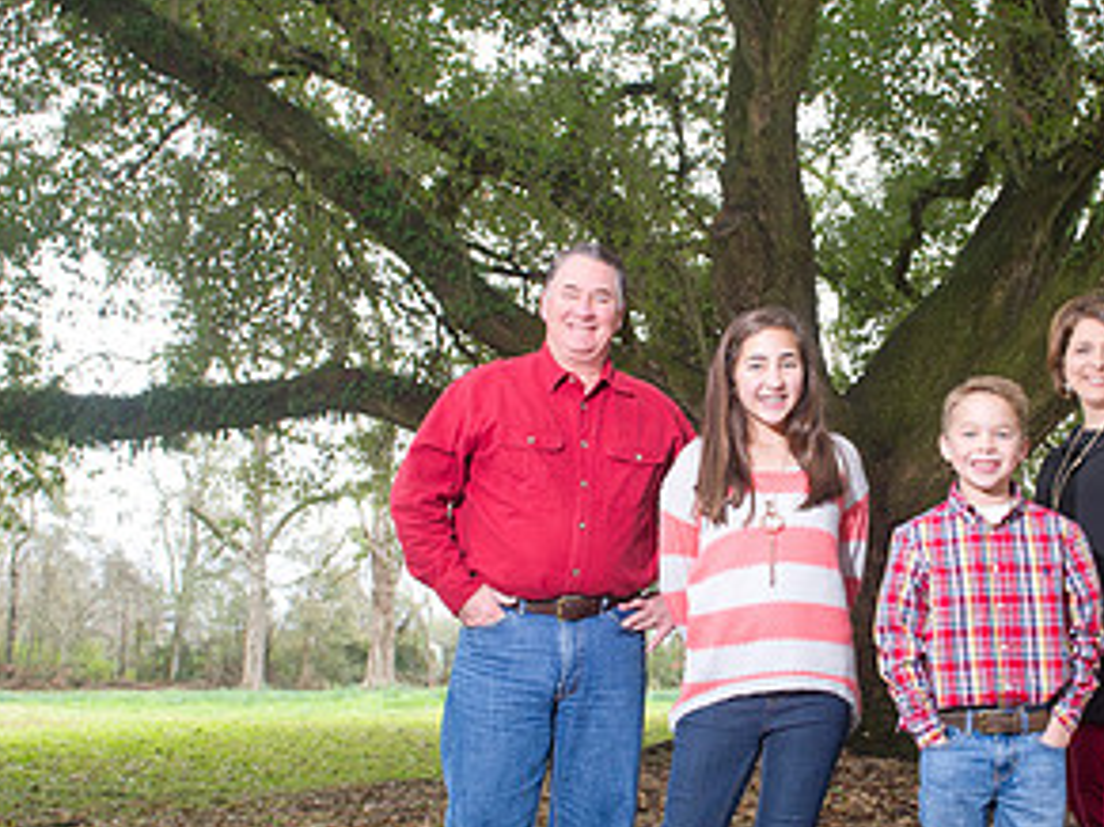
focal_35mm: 46
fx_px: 1466
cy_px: 482
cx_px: 766
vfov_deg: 31.4
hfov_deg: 40.6
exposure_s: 1/80
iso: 800
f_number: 5.6
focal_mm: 24
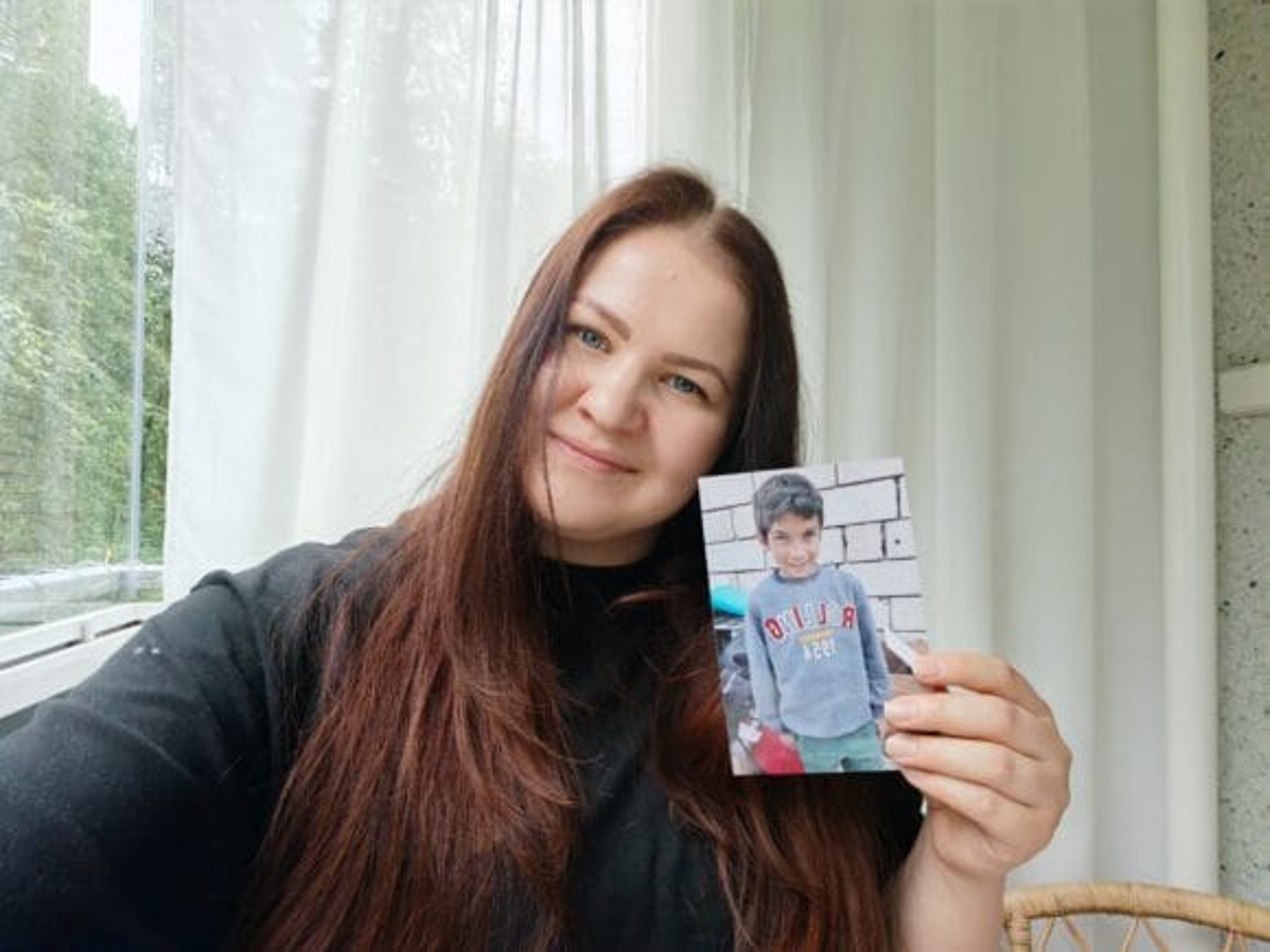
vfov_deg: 63.4
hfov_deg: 79.0
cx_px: 635
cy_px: 476
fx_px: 770
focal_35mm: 21
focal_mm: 2.98
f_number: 2.1
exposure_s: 1/100
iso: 80
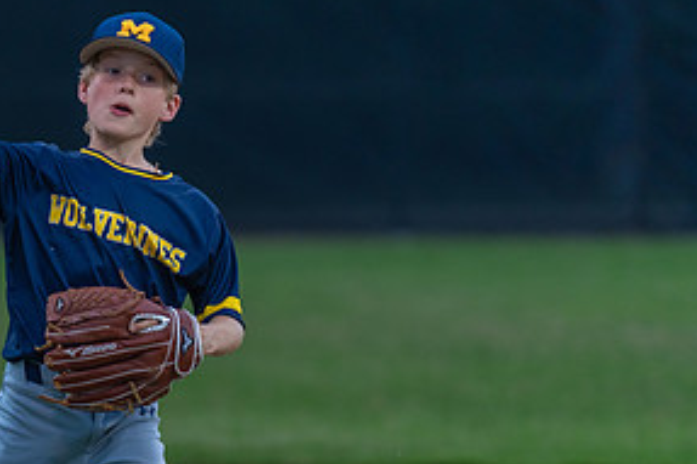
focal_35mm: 404
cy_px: 344
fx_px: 7817
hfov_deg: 5.1
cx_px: 36
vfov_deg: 3.4
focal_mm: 200
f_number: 2.8
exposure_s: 1/1000
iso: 1000
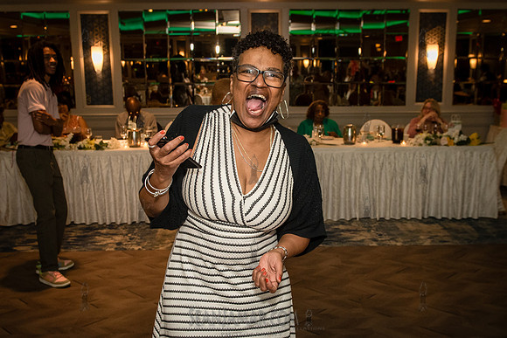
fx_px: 587
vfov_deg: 32.1
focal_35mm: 42
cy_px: 202
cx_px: 264
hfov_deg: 46.7
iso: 1600
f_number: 3.5
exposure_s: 1/160
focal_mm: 27
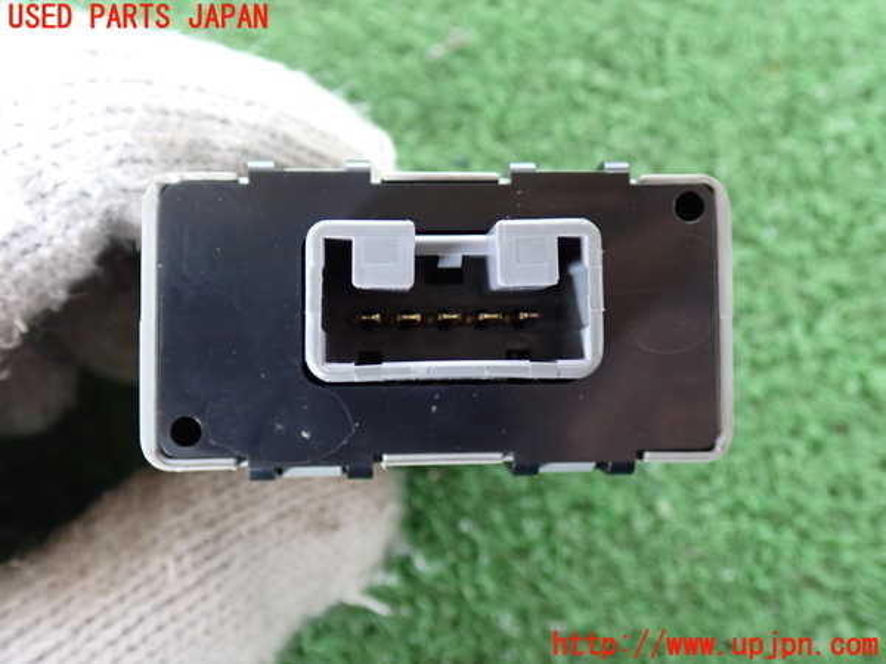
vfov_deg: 37.7
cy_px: 332
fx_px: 973
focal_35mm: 38
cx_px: 443
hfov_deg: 49.0
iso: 800
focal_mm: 6.83
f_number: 2.7
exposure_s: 1/20
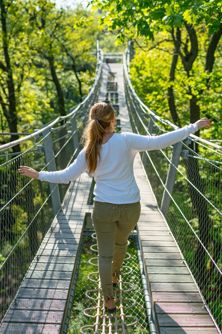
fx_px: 333
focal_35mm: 36
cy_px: 164
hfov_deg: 36.8
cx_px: 110
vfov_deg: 53.1
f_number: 2
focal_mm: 35
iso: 50
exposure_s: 1/1600
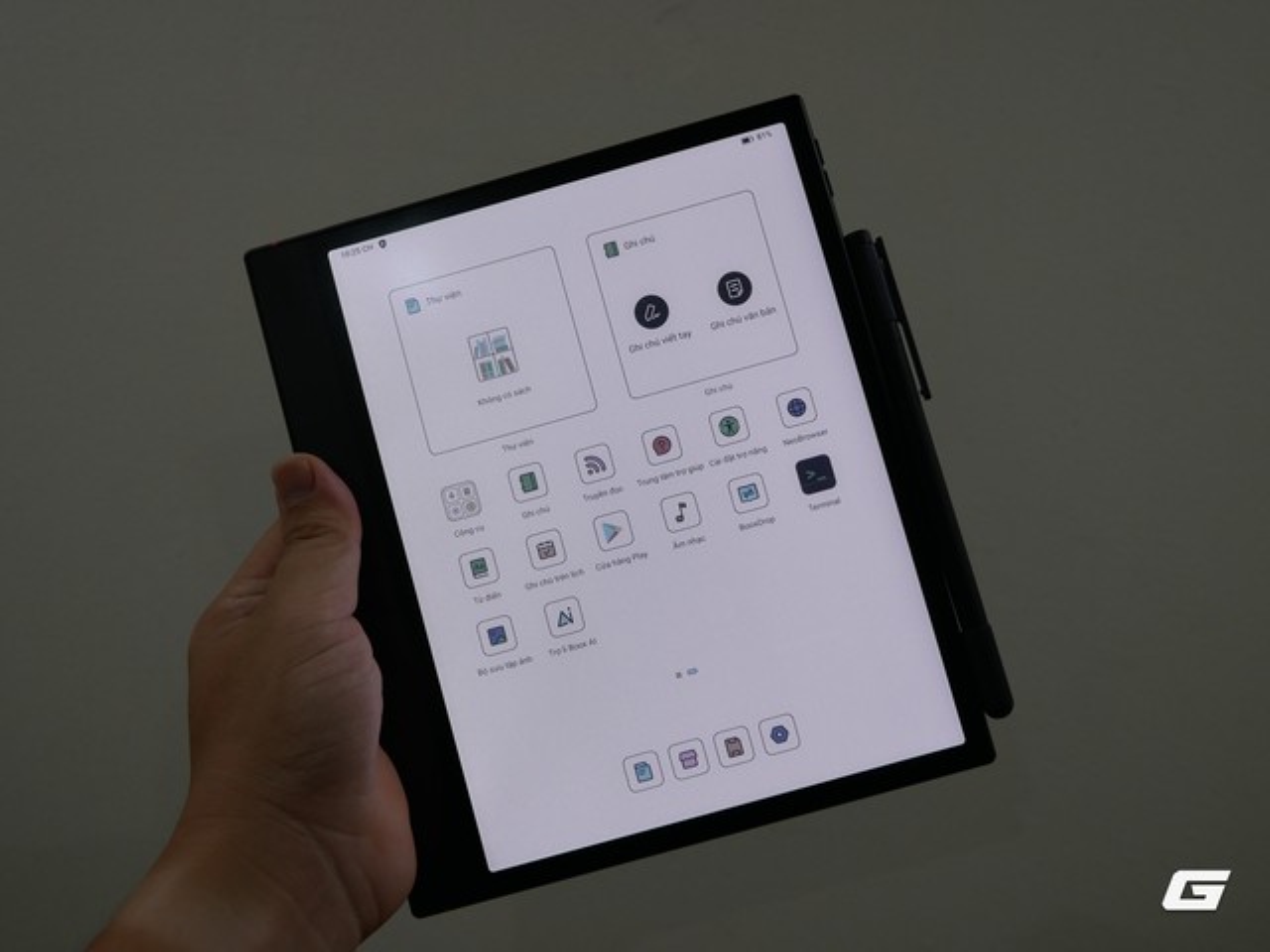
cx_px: 635
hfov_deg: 51.4
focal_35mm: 36
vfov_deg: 39.7
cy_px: 476
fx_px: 1321
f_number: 4.3
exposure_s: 1/60
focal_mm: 18
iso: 320
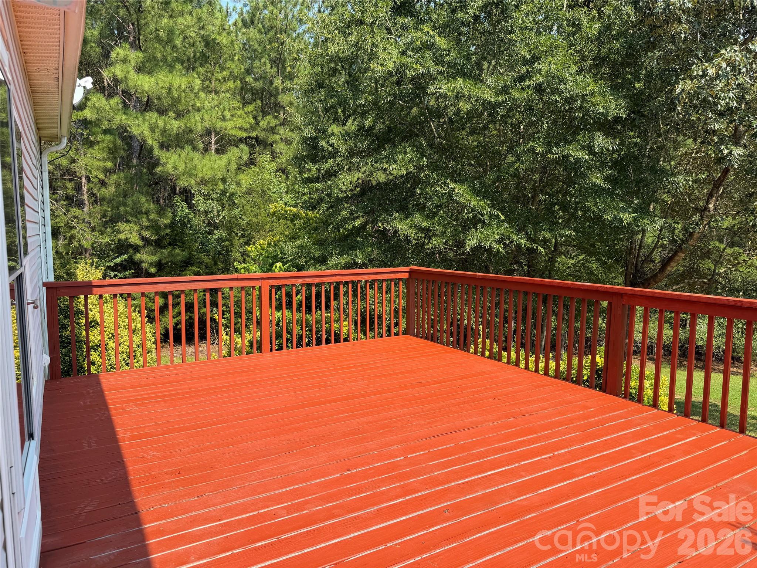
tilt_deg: -5.3
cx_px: 378
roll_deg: +0.5
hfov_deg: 71.6
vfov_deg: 56.8
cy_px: 284
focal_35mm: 24
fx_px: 525
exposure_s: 1/1653
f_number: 1.78
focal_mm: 6.76
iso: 80
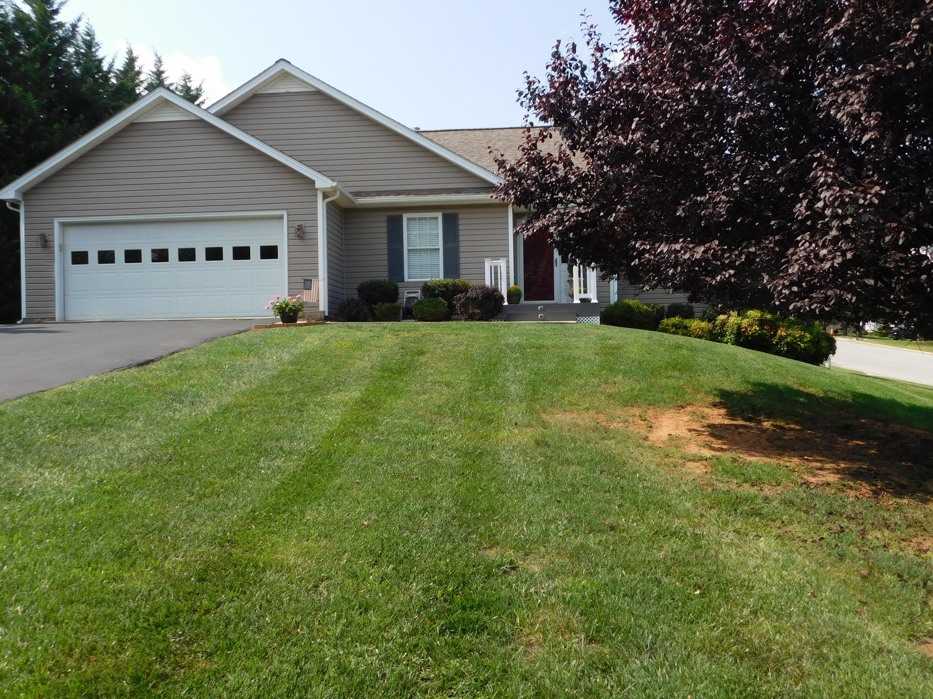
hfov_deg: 60.0
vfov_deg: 46.8
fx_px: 809
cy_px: 350
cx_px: 466
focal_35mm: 30
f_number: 3.2
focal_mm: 5.3
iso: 125
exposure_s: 1/1000
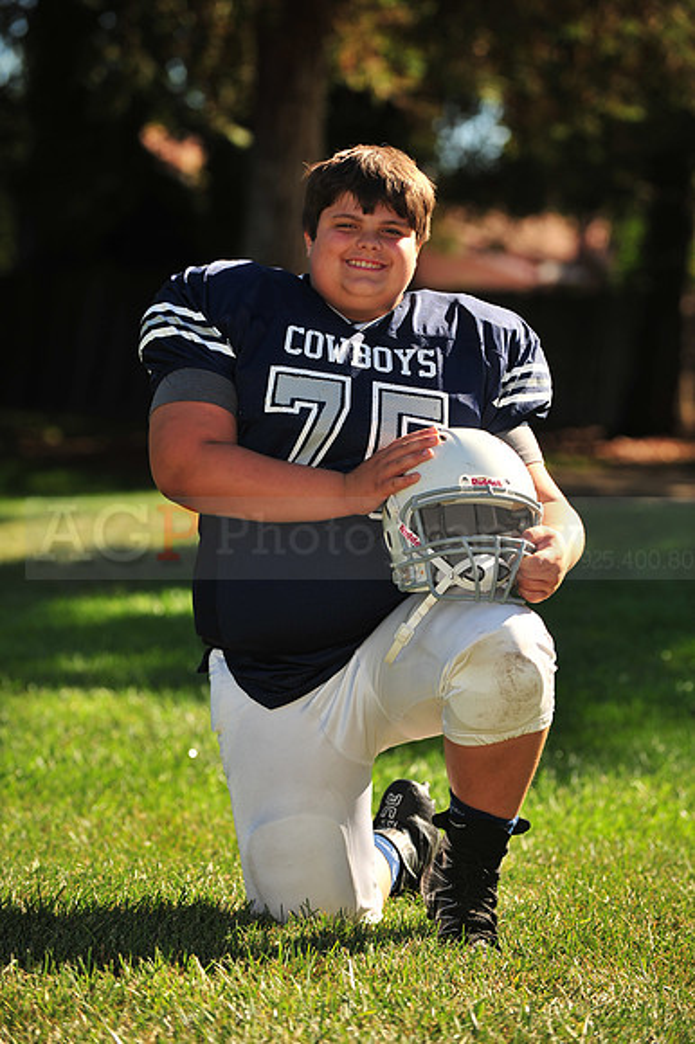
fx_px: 4349
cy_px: 522
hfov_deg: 9.1
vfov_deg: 13.7
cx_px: 348
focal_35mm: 150
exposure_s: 1/1000
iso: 200
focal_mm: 150
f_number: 4.5
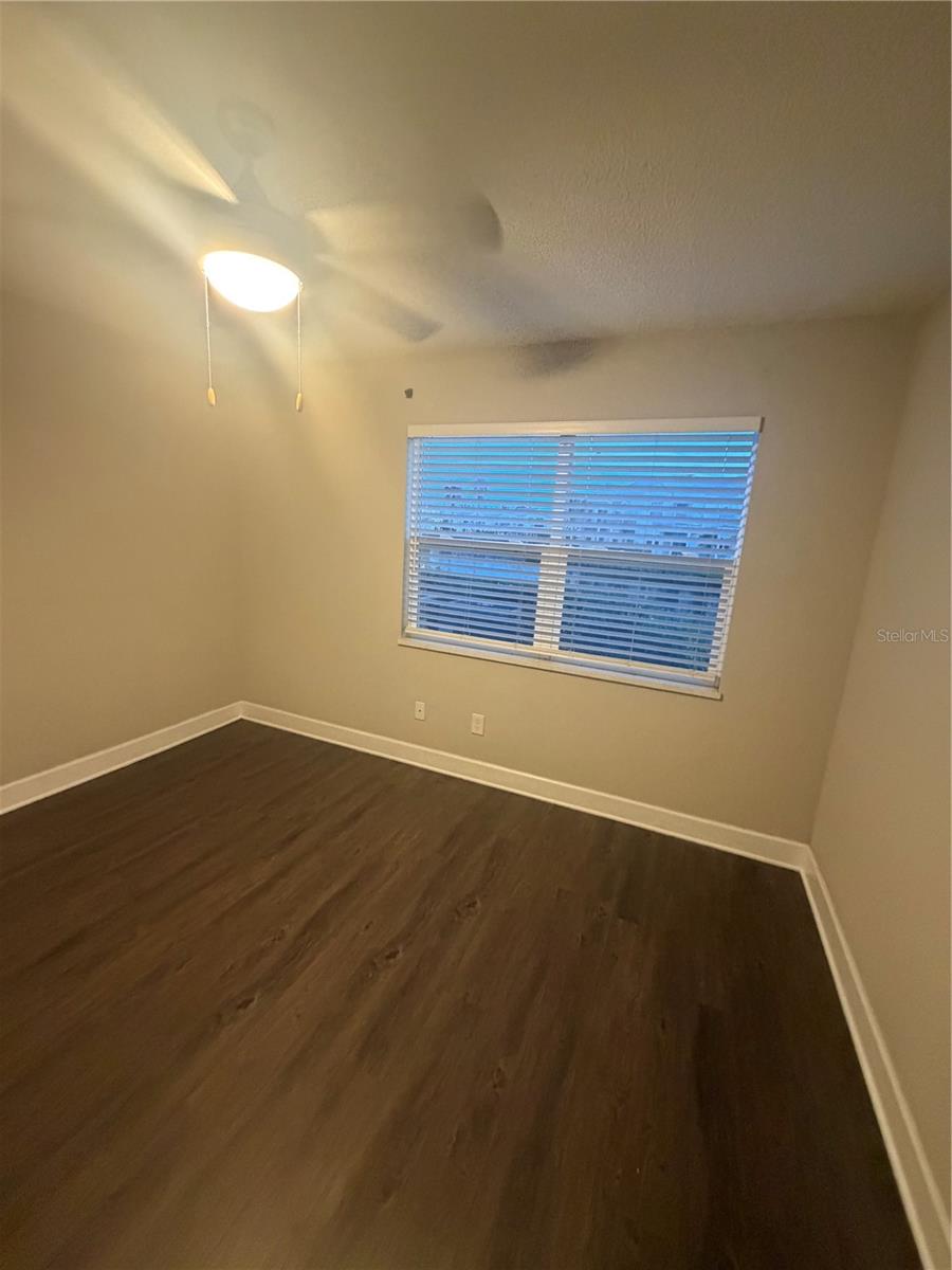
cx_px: 476
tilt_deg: -10.3
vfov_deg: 102.1
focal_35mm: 14
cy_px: 635
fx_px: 513
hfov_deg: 85.7
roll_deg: -3.6
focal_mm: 2.22
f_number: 2.2
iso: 800
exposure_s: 1/60
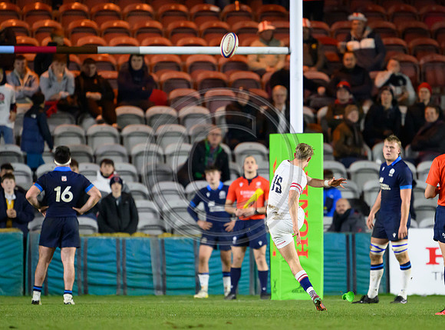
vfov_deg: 1.9
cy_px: 209
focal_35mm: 778
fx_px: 9953
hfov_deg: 2.6
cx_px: 274
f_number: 4
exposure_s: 1/1000
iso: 8000
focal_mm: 560
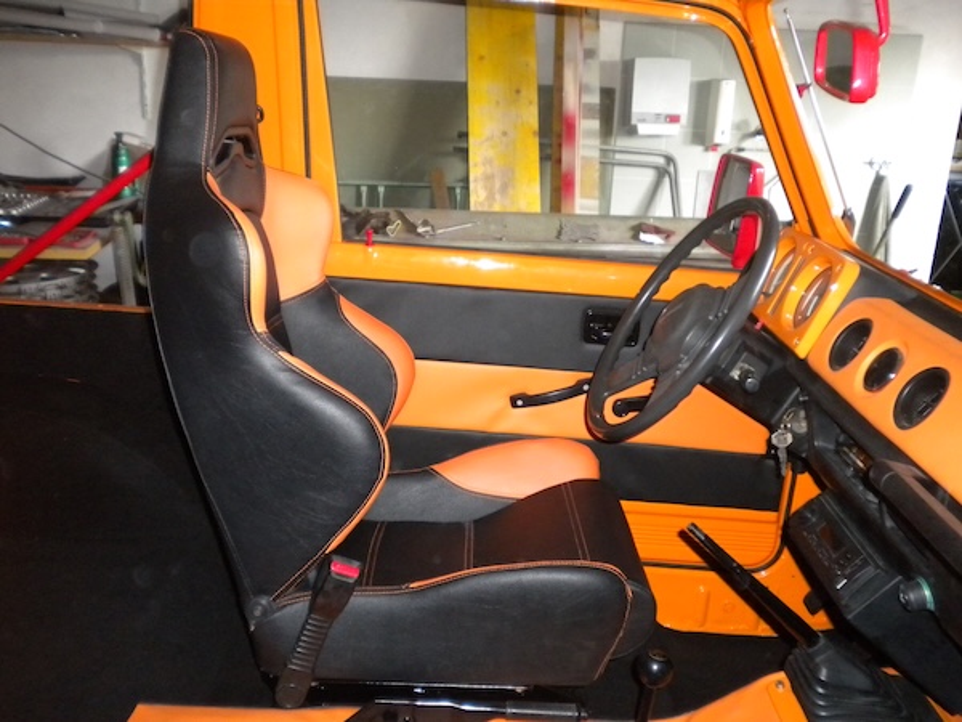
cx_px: 481
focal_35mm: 35
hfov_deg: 52.6
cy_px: 361
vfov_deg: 40.7
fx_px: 973
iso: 400
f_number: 3.1
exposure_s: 1/30
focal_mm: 6.3
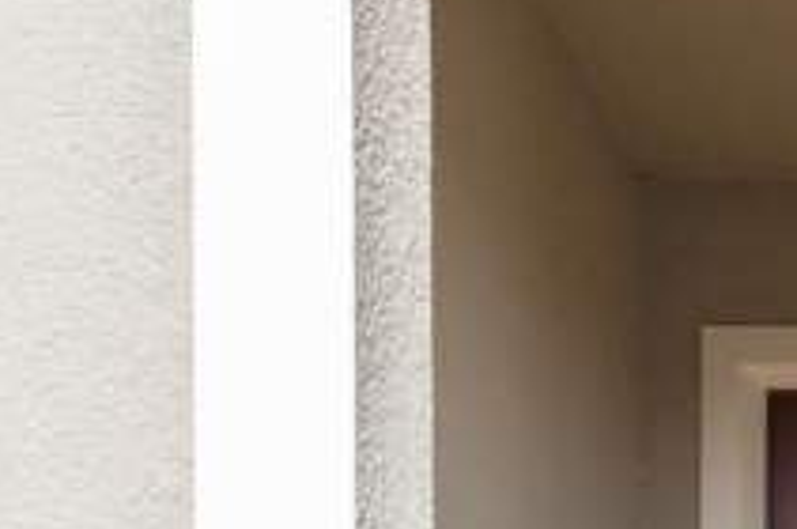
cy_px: 708
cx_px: 899
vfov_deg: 21.2
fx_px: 1260
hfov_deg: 30.9
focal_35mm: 57
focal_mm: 10
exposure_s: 1/2500
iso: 200
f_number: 8
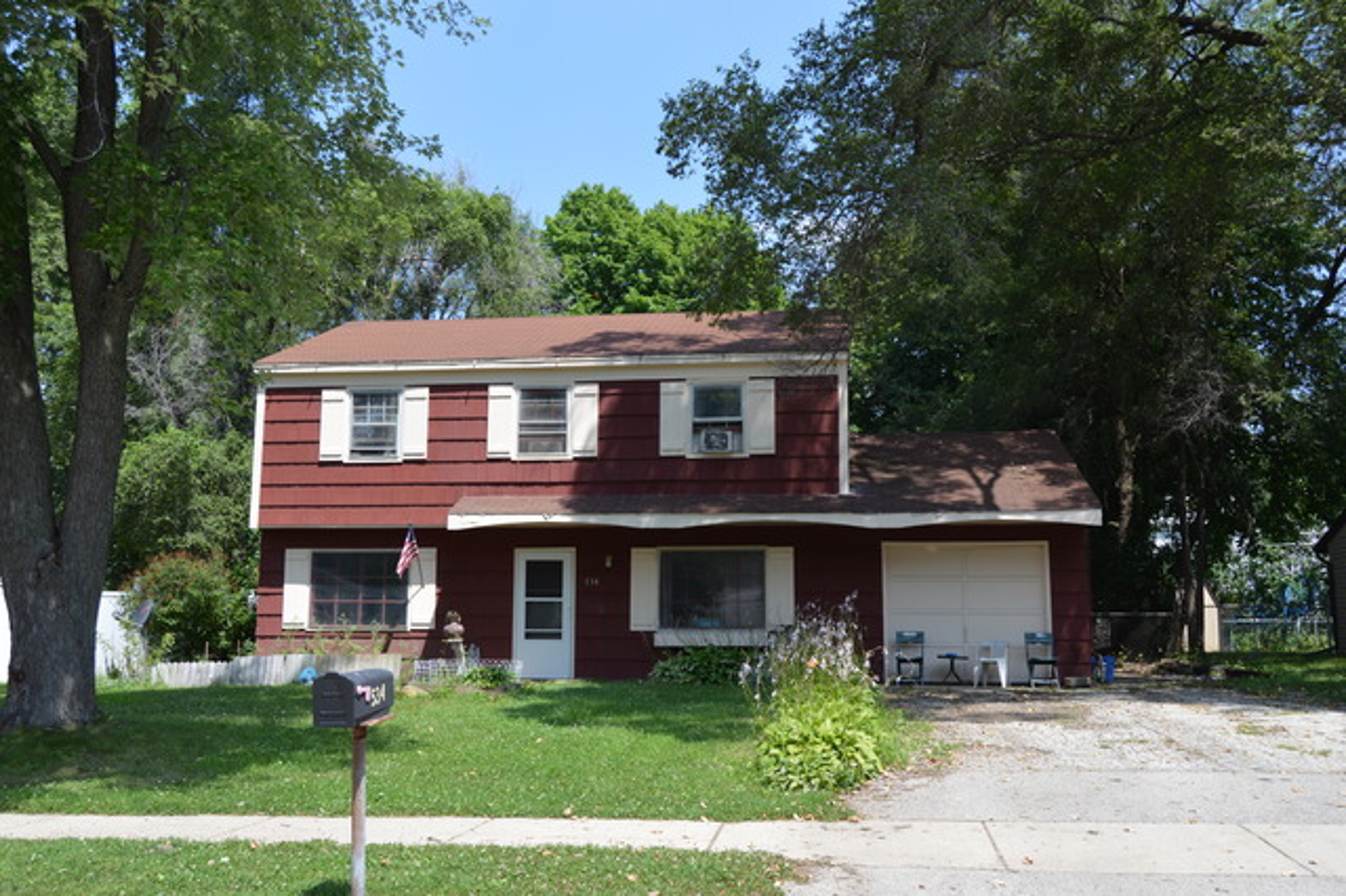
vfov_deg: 38.3
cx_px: 673
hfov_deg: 55.1
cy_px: 448
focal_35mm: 34
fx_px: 1289
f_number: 7.1
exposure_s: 1/200
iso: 100
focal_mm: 23
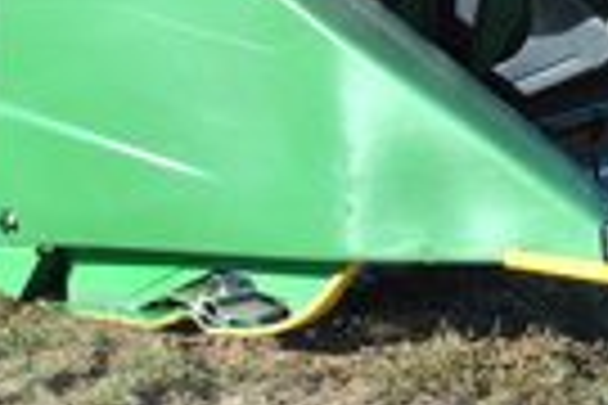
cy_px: -176
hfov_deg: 11.1
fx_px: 3057
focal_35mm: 181
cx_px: 743
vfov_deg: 7.5
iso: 800
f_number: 8
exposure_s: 1/640
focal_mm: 30
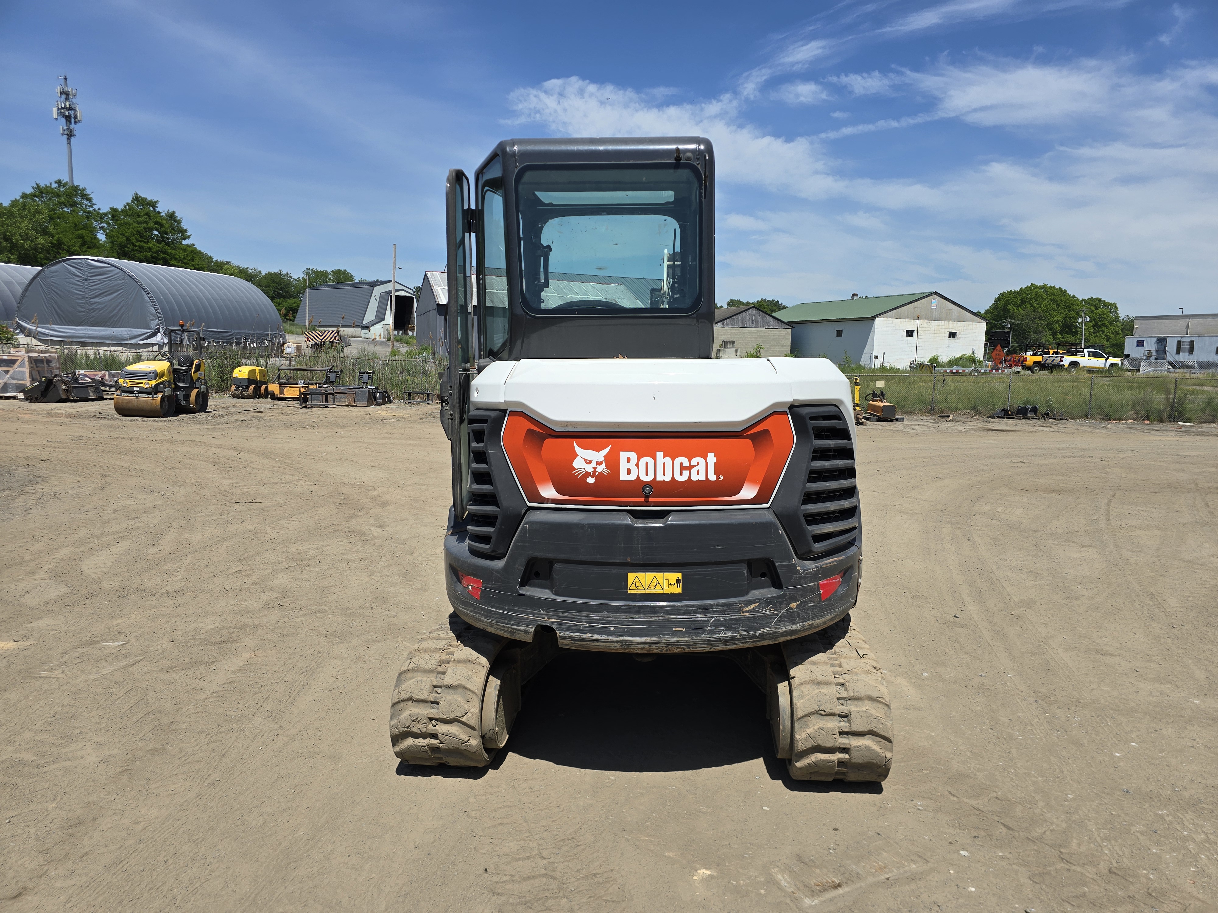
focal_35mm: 23
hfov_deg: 73.9
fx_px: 809
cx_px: 609
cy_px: 456
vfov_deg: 58.9
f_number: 1.7
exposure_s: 1/1255
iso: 12
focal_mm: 6.3
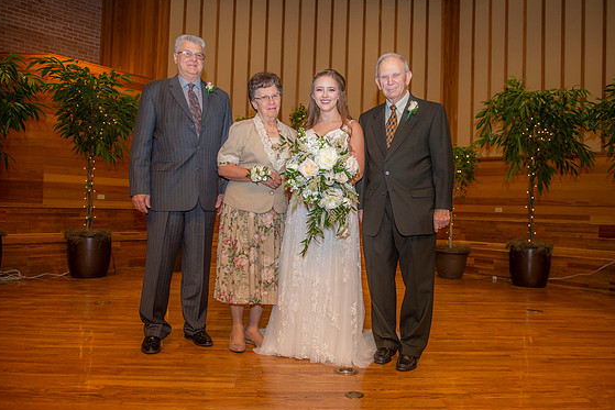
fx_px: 478
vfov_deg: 46.4
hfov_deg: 65.5
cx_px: 309
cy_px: 206
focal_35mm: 28
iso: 640
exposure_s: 1/125
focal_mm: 27
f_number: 4
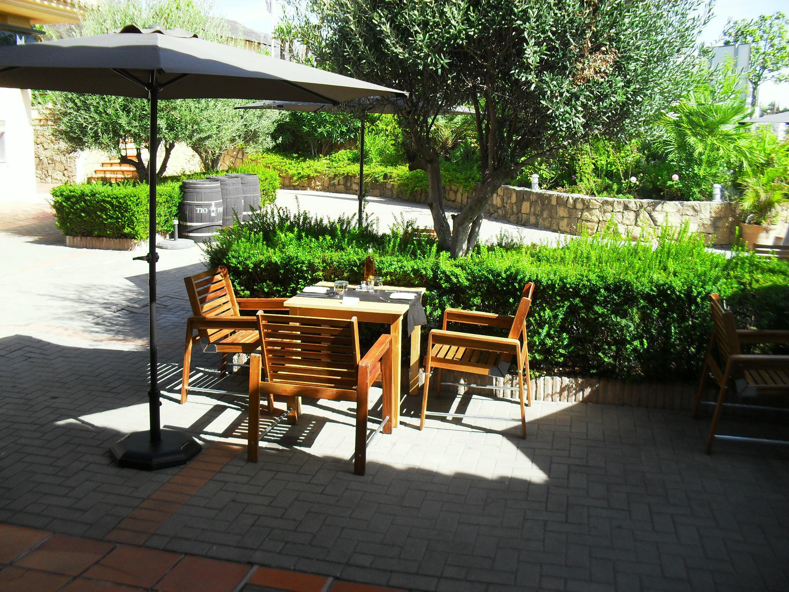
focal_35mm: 35
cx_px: 394
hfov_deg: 52.6
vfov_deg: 40.7
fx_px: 798
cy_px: 296
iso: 100
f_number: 3.2
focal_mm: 6.3
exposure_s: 1/500
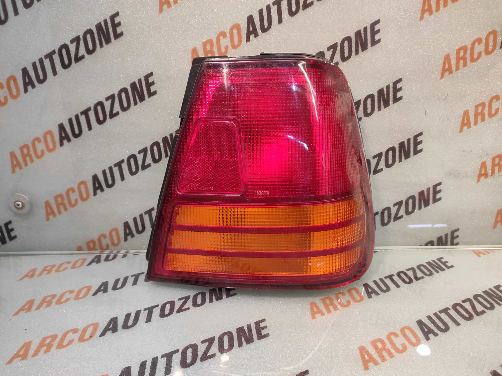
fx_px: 246
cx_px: 251
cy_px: 188
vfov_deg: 74.7
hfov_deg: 91.1
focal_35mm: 17
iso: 222
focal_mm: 4.74
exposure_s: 1/33
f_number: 1.79
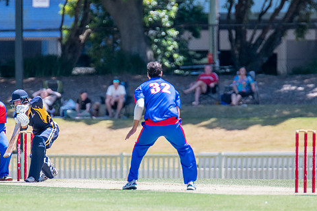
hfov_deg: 2.5
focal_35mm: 819
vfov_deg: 1.7
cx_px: 131
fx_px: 7211
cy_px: 102
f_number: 5.6
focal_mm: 600
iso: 900
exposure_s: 1/2000
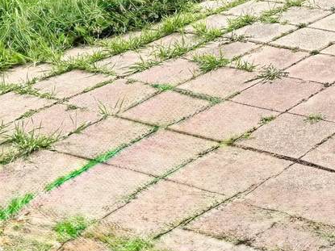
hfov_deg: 23.0
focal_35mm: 74
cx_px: 451
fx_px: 716
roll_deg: +0.9
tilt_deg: -8.6
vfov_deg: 17.7
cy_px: -132
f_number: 1.78
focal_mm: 6.76
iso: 80
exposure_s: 1/1767
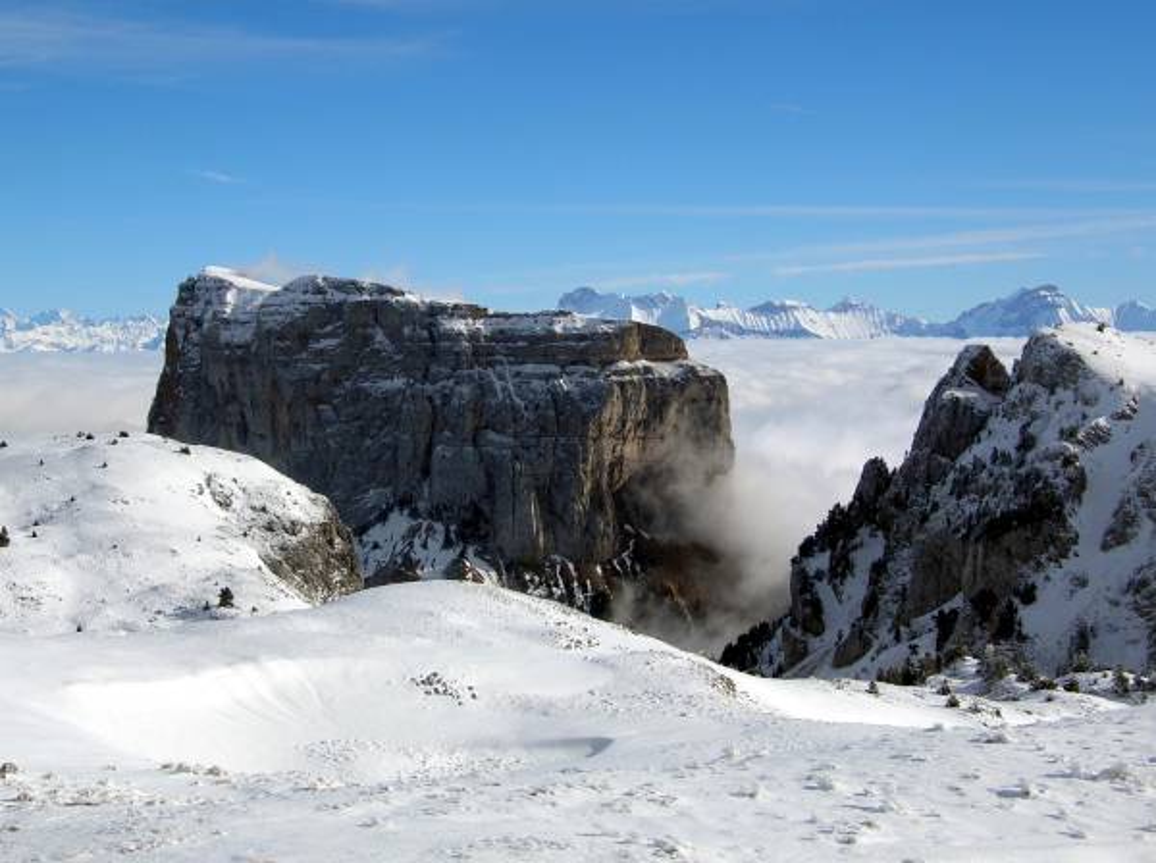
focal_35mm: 58
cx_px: 578
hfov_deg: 33.3
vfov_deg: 25.2
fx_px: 1934
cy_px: 432
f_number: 4.4
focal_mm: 9.6
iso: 50
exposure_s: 1/1179
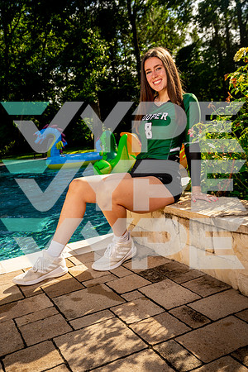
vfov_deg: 50.7
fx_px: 393
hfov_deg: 35.1
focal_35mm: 38
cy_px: 186
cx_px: 124
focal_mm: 38
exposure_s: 1/320
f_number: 5.6
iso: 125
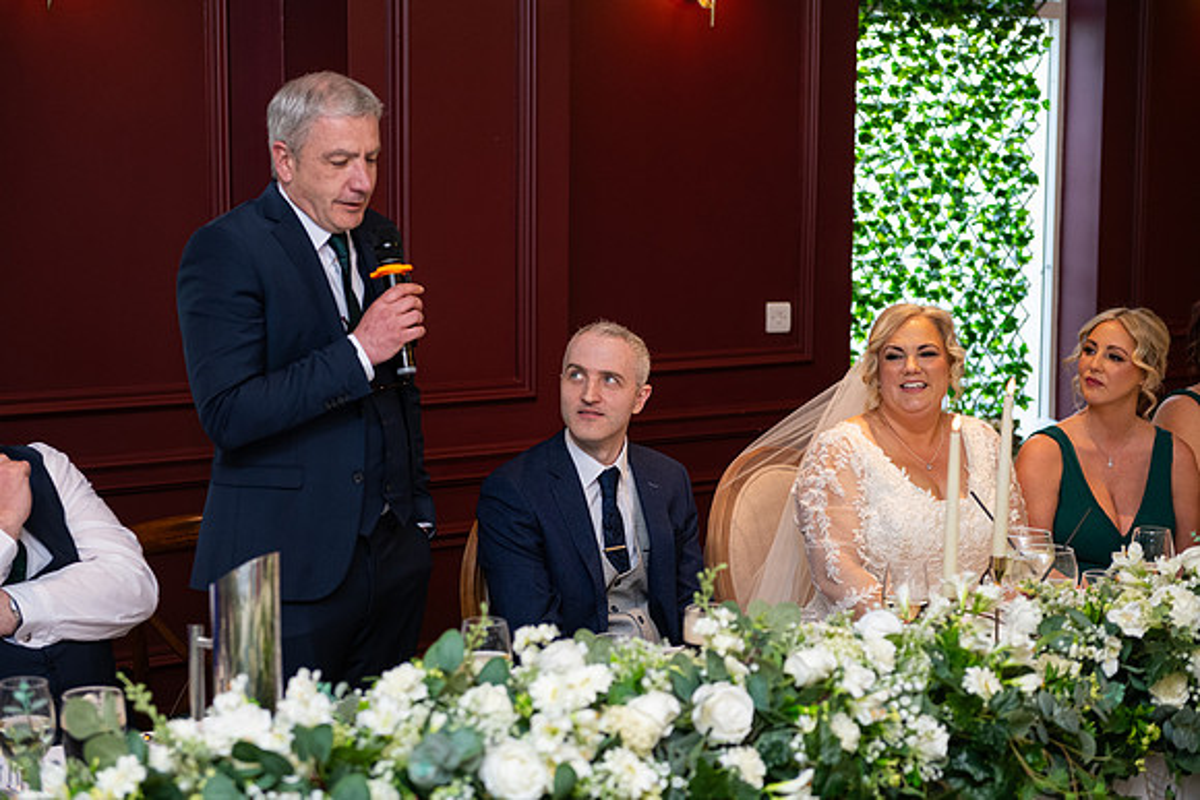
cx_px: 600
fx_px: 2334
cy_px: 400
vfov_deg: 19.5
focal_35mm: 70
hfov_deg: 28.8
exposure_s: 1/160
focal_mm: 70
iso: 800
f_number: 3.5
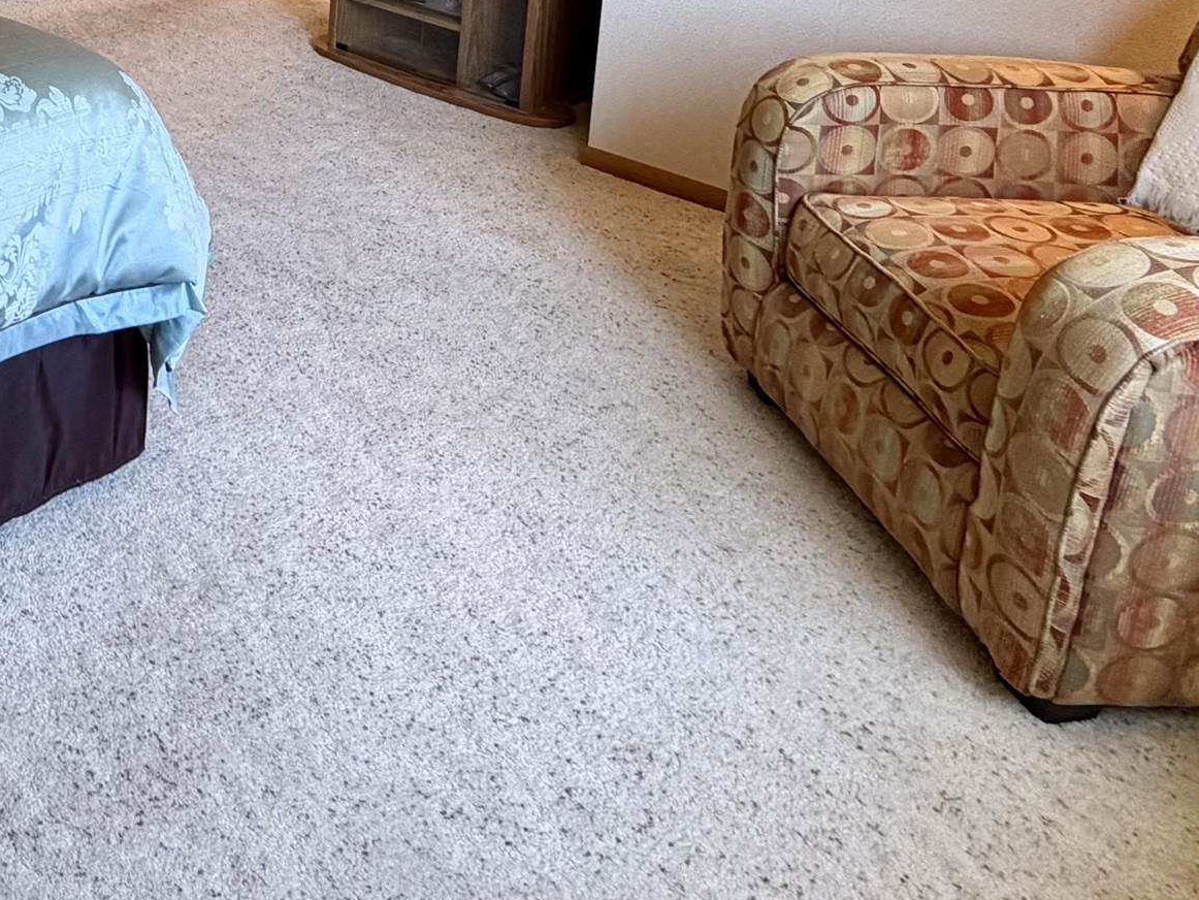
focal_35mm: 37
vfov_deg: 32.6
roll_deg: -0.8
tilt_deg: -9.6
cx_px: 67
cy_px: -152
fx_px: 1282
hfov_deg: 44.4
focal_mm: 2.22
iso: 250
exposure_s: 1/120
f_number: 2.2
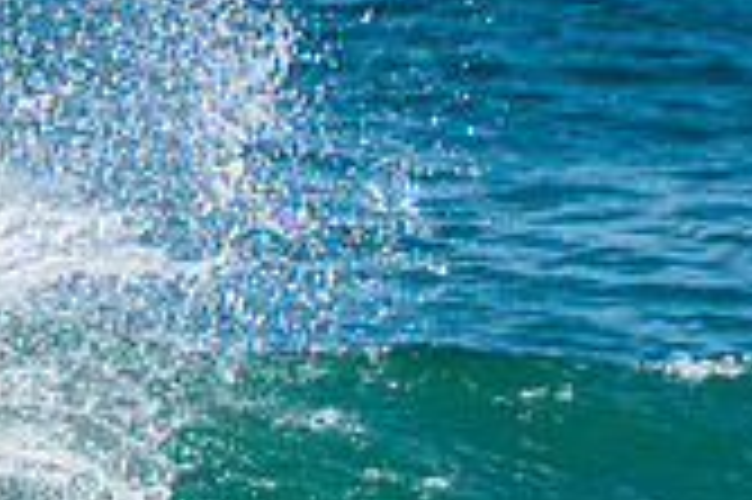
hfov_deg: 0.9
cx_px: -86
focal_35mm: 2188
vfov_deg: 0.6
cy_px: 648
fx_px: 45659
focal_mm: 400
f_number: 5.6
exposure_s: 1/2000
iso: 400
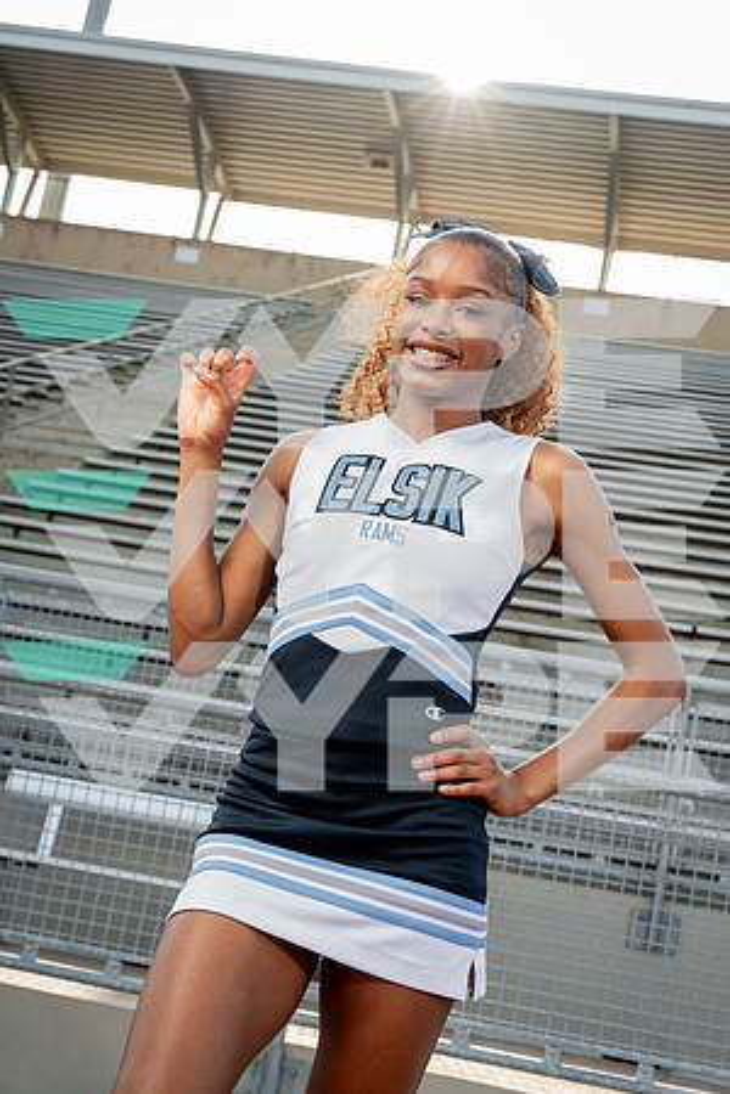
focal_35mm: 60
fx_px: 1825
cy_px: 547
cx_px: 365
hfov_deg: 22.6
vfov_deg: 33.4
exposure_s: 1/250
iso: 400
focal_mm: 60
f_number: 8
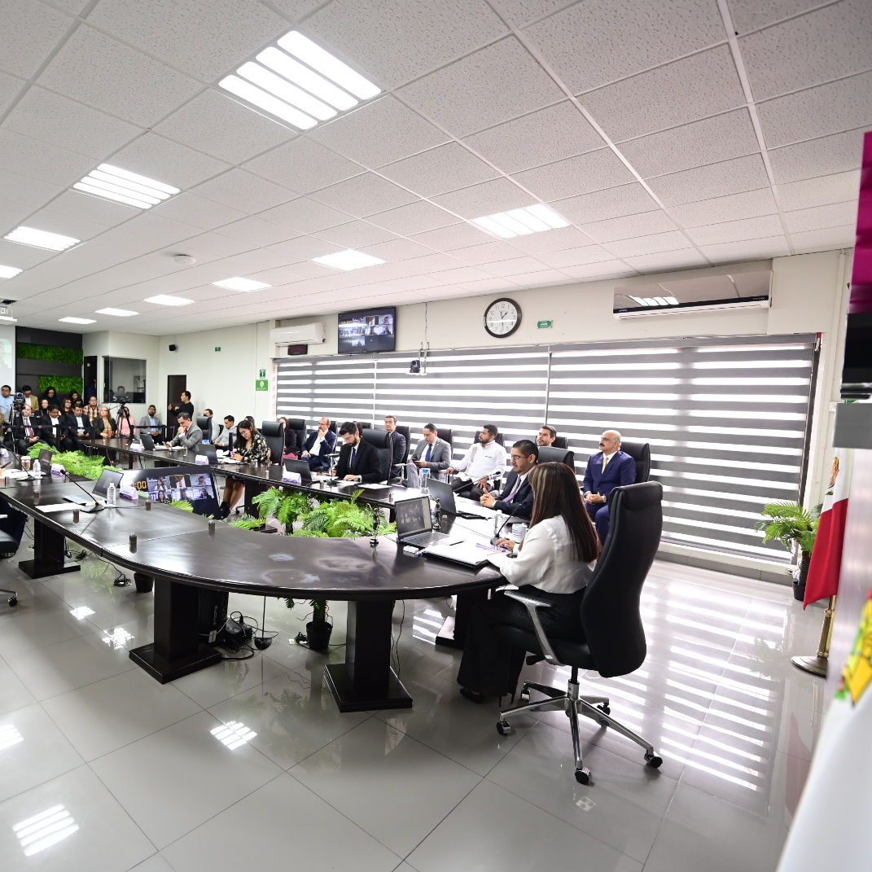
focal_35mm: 18
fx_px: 513
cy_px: 436
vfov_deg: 80.7
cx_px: 308
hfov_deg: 78.7
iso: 1250
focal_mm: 14
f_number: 2.8
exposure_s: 1/200
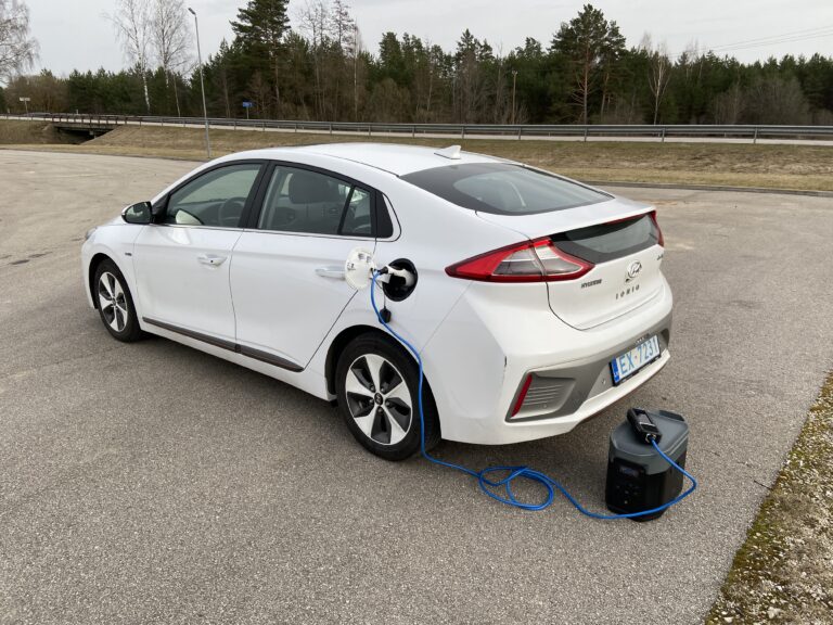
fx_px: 626
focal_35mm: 26
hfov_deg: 67.3
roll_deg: +0.9
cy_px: 312
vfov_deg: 53.1
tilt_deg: -17.6
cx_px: 416
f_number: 1.8
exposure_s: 1/793
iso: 32
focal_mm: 4.25
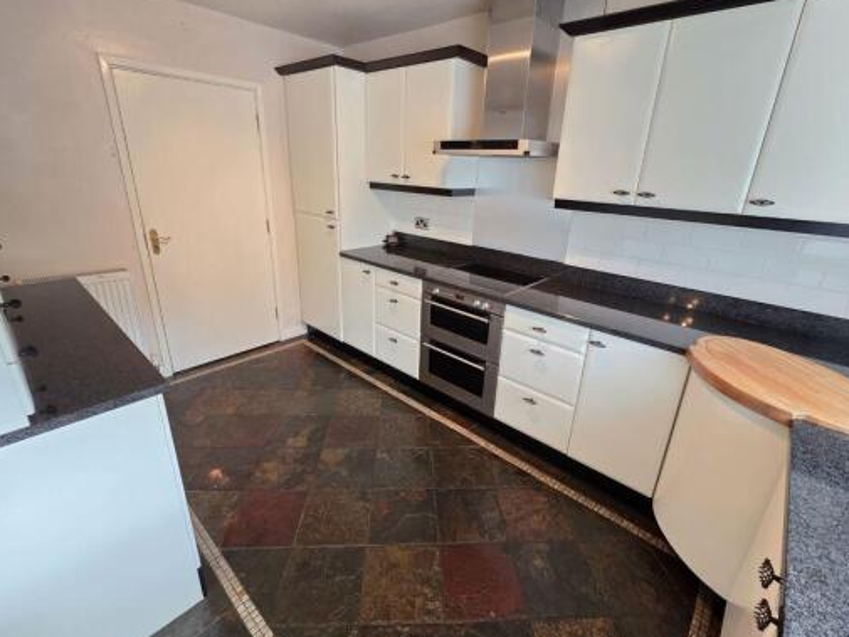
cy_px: 303
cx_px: 431
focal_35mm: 15
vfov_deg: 81.7
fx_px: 368
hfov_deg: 98.2
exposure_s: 1/50
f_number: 1.9
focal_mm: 2.2
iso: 160
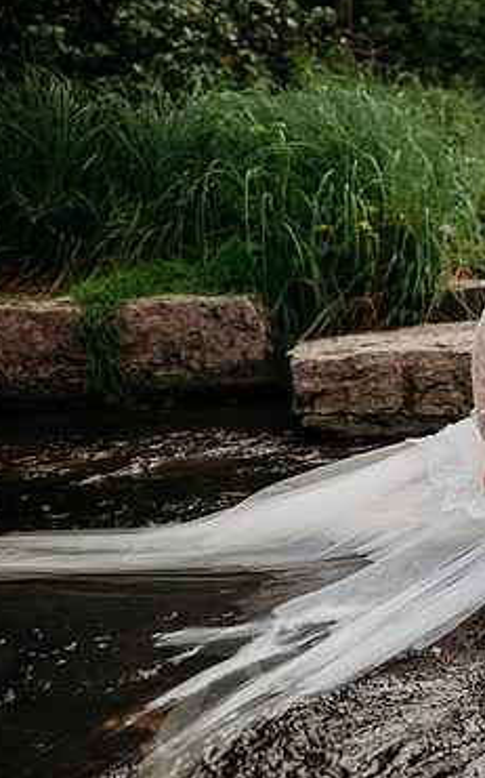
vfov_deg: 36.3
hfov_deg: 21.4
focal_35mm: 56
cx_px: 594
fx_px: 1185
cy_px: 396
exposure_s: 1/1000
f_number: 2.8
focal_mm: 35
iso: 500
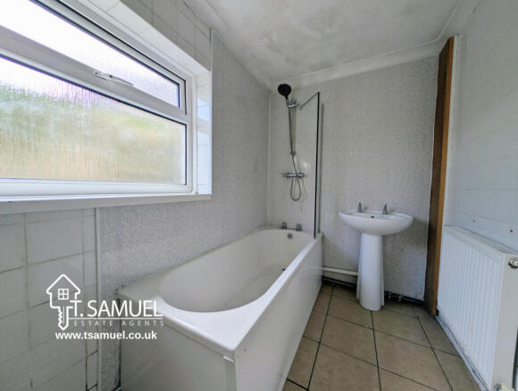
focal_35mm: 12
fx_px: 180
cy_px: 196
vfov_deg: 94.7
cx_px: 259
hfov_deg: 110.4
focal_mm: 2.23
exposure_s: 1/165
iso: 36
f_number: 1.95
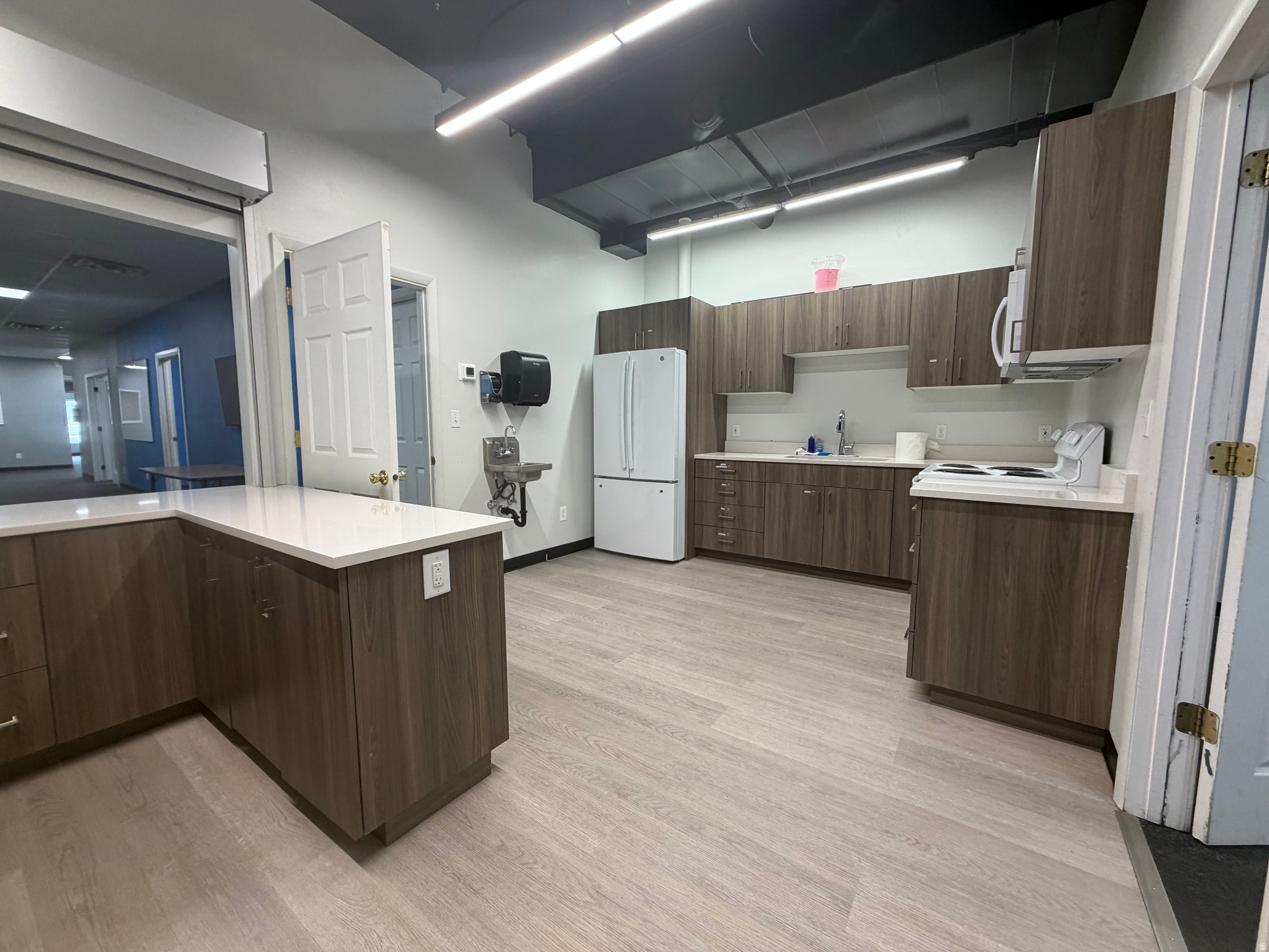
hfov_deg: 102.1
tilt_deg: -6.0
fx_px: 513
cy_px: 476
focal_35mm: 14
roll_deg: +0.0
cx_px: 634
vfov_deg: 85.7
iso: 160
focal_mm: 2.22
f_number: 2.2
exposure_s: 1/120
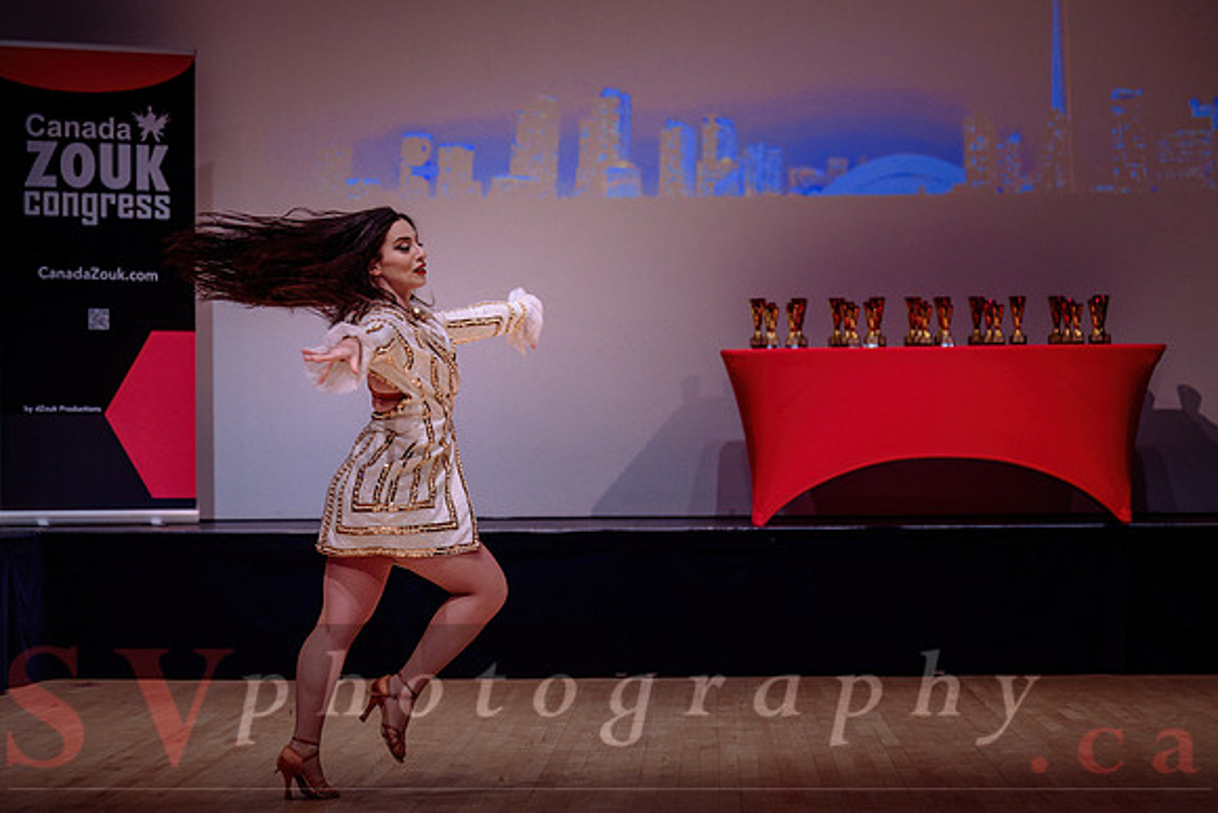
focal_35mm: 85
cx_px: 609
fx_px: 2889
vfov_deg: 16.0
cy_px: 447
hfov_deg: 23.8
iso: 1600
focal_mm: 70
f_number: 2.8
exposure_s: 1/400
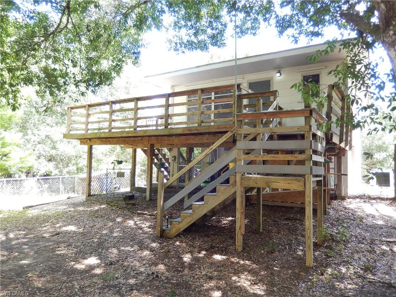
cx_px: 198
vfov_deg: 54.9
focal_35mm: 25
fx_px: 286
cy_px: 148
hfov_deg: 69.4
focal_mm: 4.5
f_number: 3.4
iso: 125
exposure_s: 1/50
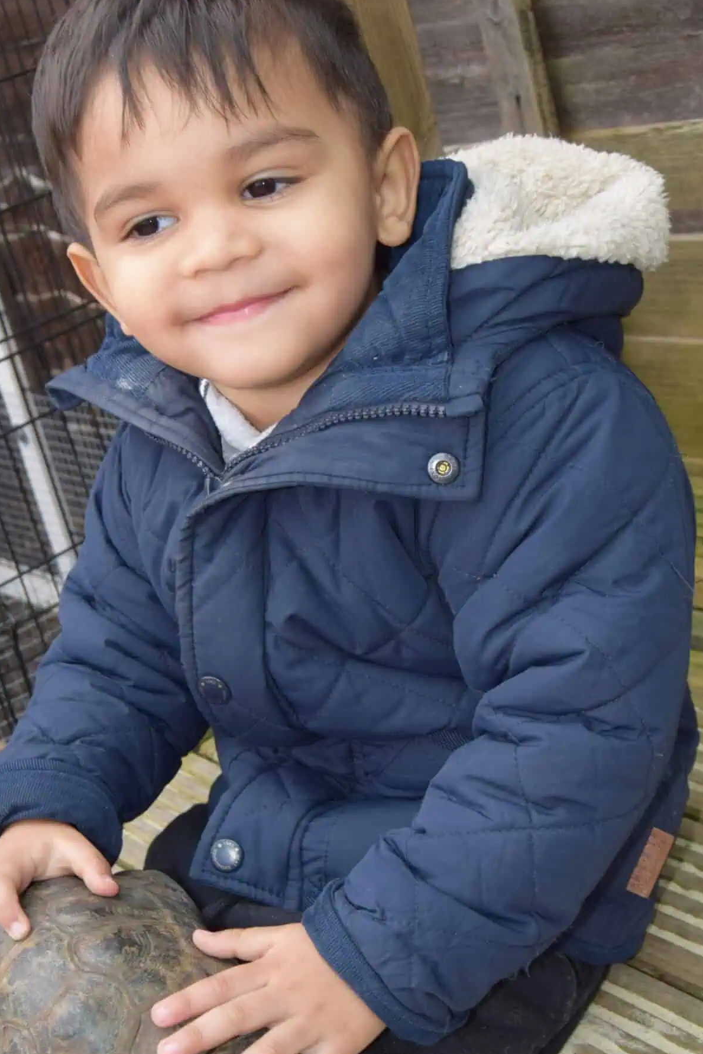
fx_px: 1640
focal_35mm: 56
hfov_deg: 24.1
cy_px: 656
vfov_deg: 35.5
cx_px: 237
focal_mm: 26
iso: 360
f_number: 5.6
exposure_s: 1/125
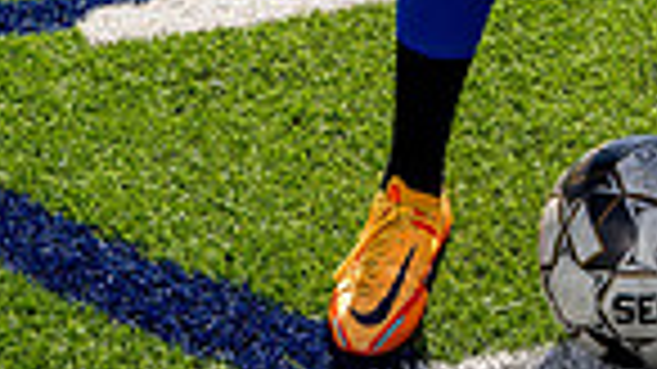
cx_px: 562
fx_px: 1968
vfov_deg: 9.3
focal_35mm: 113
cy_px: -576
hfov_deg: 18.7
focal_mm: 35
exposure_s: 1/200
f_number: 6.3
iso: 80
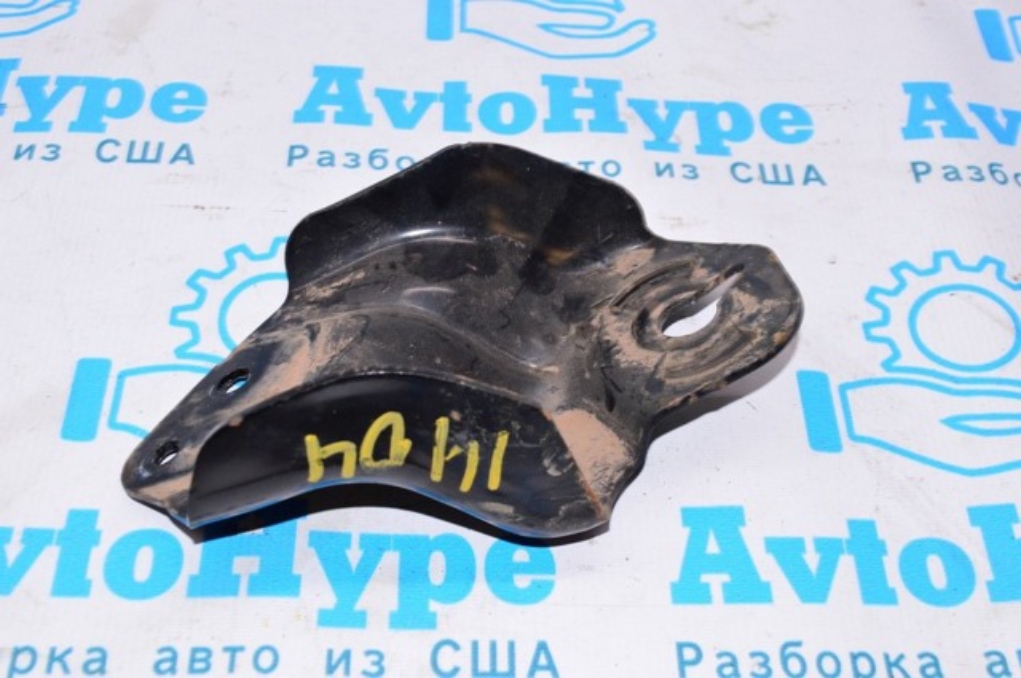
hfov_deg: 42.4
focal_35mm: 46
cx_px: 510
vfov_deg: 28.9
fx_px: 1317
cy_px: 339
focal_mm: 31
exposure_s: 1/200
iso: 1600
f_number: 8
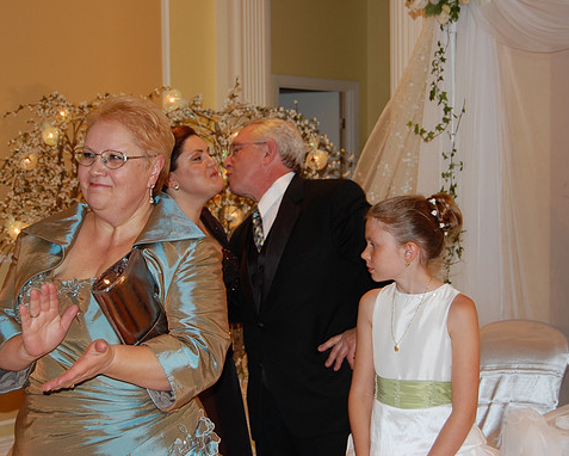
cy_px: 228
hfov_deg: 29.1
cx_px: 245
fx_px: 1095
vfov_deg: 23.5
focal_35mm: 65
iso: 400
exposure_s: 1/60
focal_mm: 38
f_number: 5
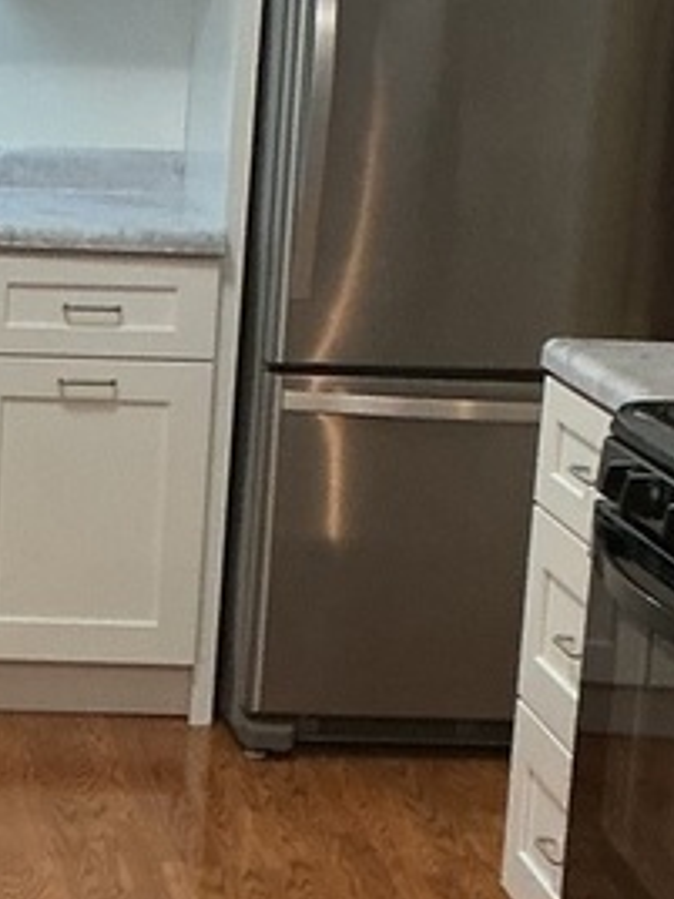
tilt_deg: -12.1
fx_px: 3037
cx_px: -174
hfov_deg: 12.3
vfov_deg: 16.8
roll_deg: -1.6
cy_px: 463
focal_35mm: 117
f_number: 1.8
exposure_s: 1/60
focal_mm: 3
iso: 160
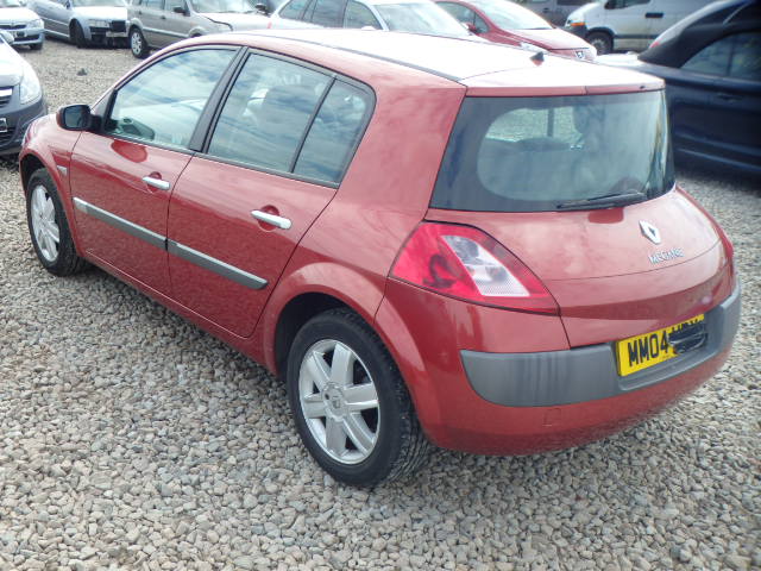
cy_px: 286
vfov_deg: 37.7
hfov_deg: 49.0
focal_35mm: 38
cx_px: 380
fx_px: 835
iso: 125
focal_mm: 6.8
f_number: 4.6
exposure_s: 1/200
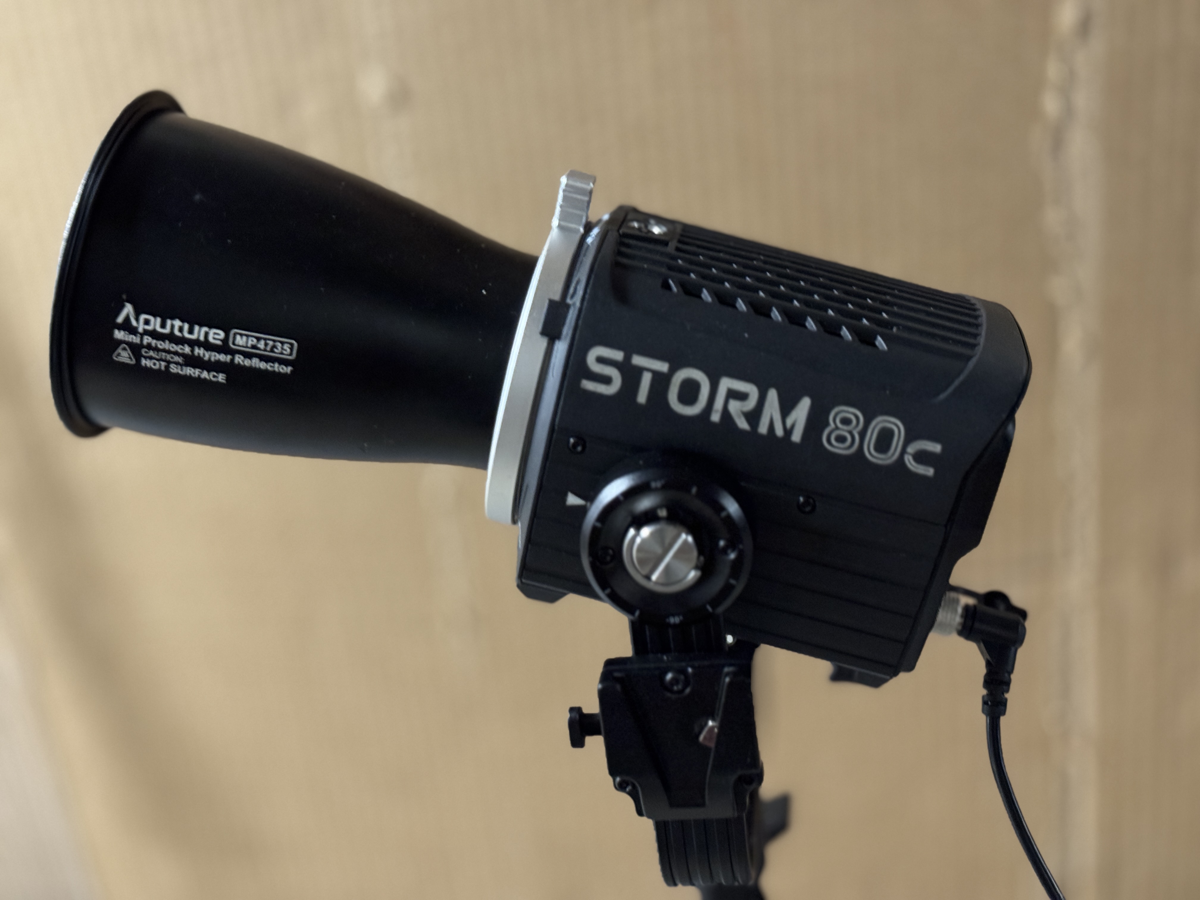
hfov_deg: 39.7
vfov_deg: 30.3
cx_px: 600
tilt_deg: -18.8
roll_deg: +6.2
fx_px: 1664
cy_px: 450
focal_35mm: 48
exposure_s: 1/30
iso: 500
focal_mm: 6.76
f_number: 1.78
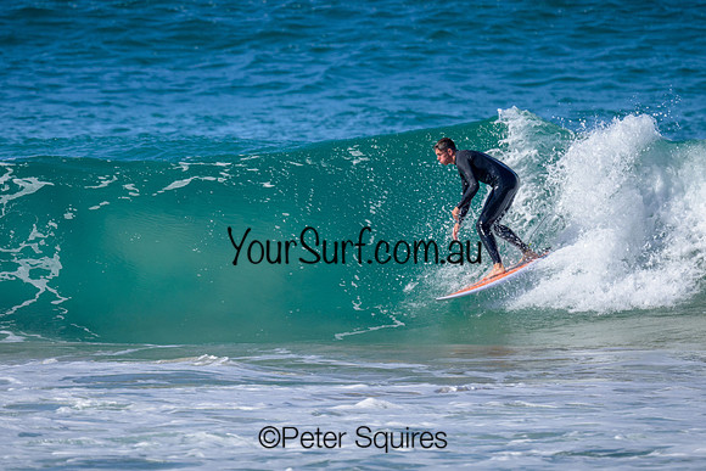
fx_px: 21557
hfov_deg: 1.9
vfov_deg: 1.3
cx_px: 341
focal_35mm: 1099
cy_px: 203
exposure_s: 1/2000
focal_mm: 800
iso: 360
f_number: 6.3
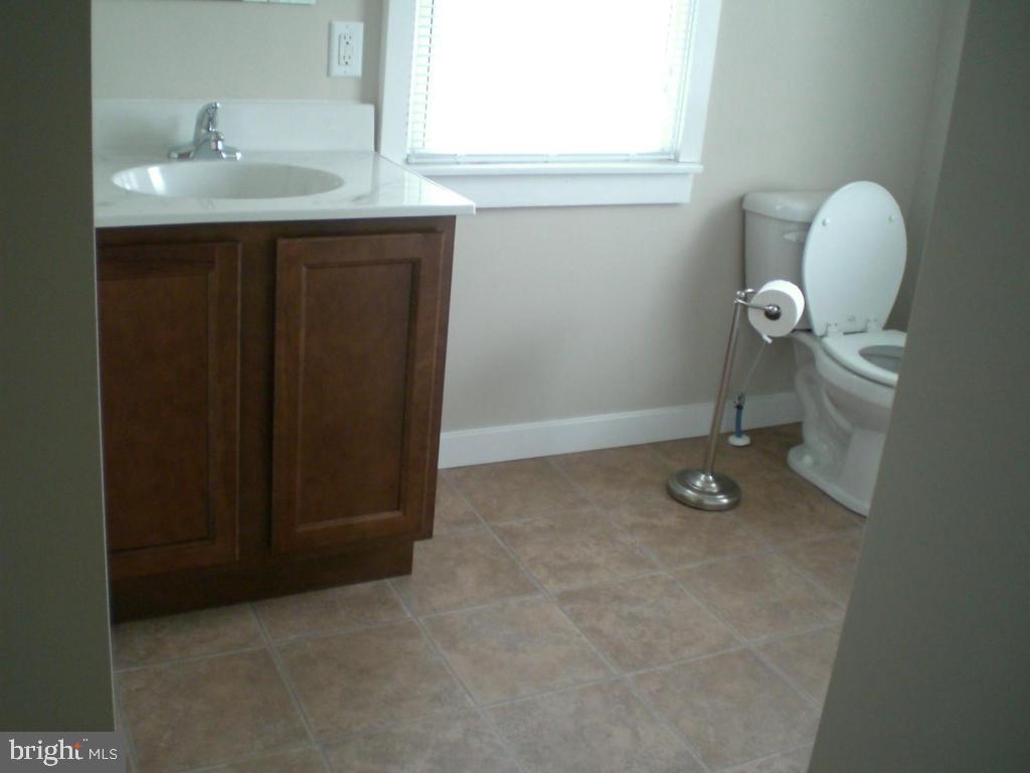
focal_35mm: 38
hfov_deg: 49.0
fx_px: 1131
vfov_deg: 37.7
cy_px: 386
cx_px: 515
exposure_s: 1/100
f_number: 3.1
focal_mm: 6.3
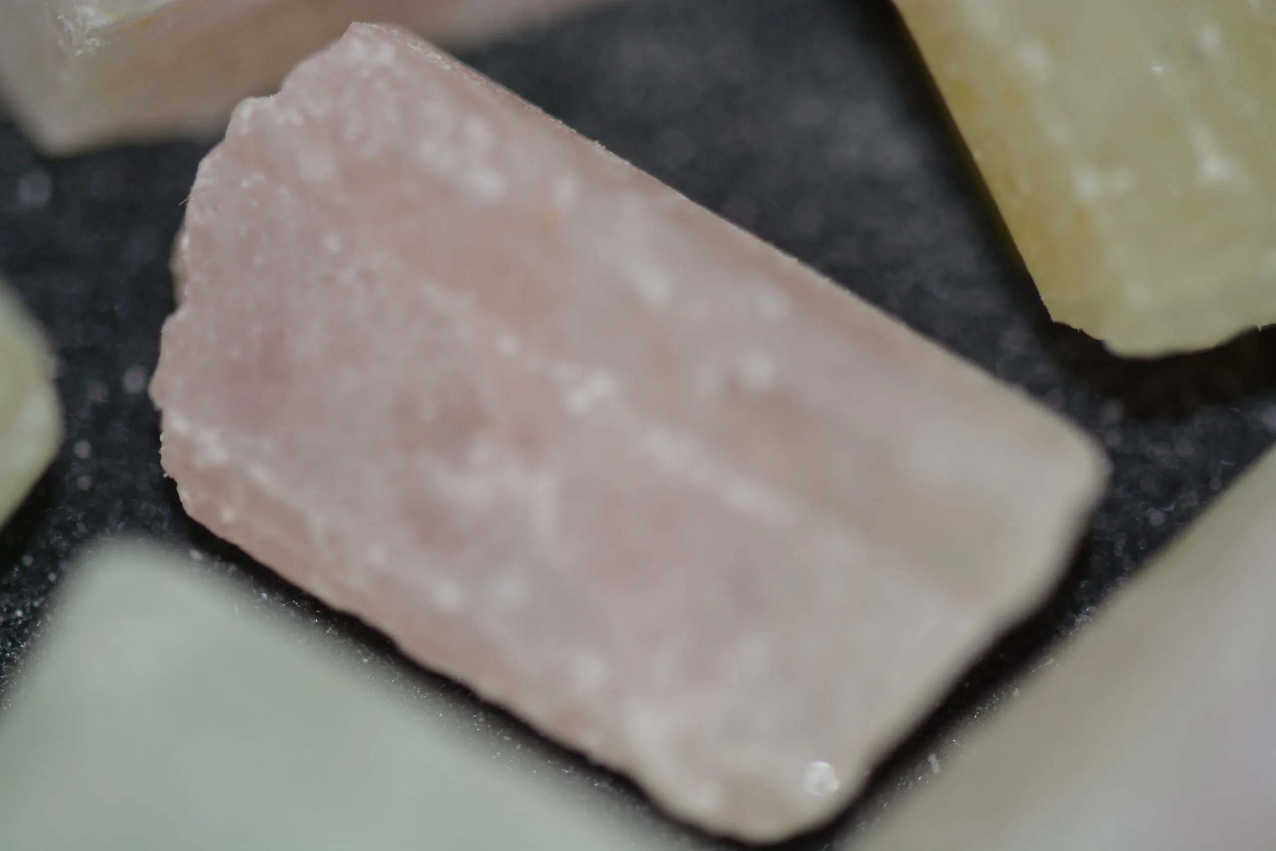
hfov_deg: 13.0
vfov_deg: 8.7
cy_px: 426
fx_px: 5583
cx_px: 638
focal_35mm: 158
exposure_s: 1/60
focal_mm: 105
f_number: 4.8
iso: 200
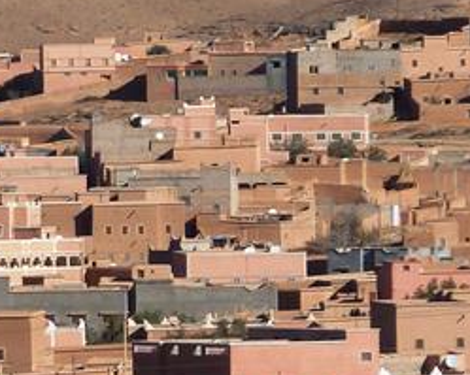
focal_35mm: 678
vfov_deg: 2.3
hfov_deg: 2.8
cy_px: 371
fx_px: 9427
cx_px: -419
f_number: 5.6
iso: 80
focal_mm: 27.8
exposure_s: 1/500
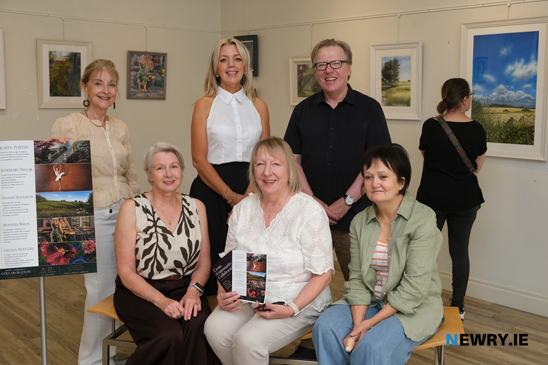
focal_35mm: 42
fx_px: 639
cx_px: 274
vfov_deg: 31.9
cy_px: 182
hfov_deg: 46.4
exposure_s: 1/125
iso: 400
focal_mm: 27.7
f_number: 4.5
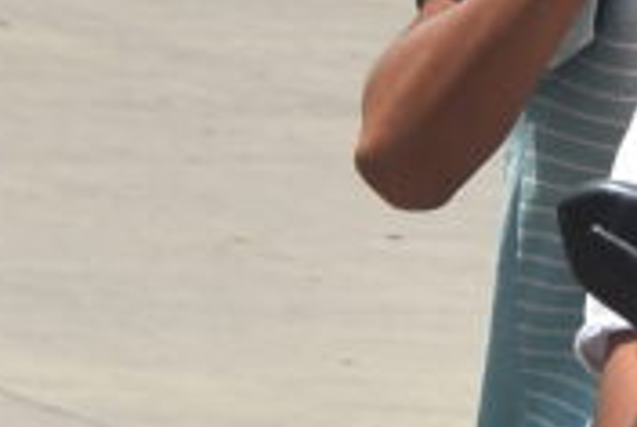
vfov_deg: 1.5
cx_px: 1307
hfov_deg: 2.2
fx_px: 16288
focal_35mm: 919
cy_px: 517
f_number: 10
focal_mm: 90
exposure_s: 1/320
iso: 200
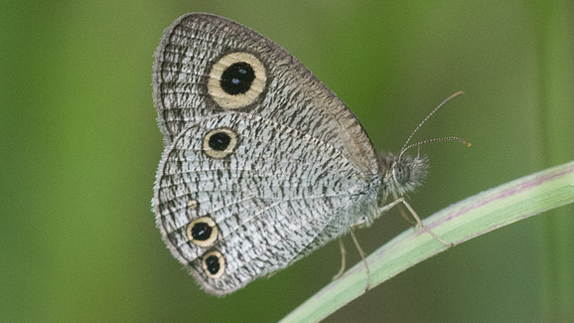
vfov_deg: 1.6
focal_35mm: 760
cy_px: 155
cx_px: 342
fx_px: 11566
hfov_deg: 2.8
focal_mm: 150
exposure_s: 1/400
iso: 800
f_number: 7.1
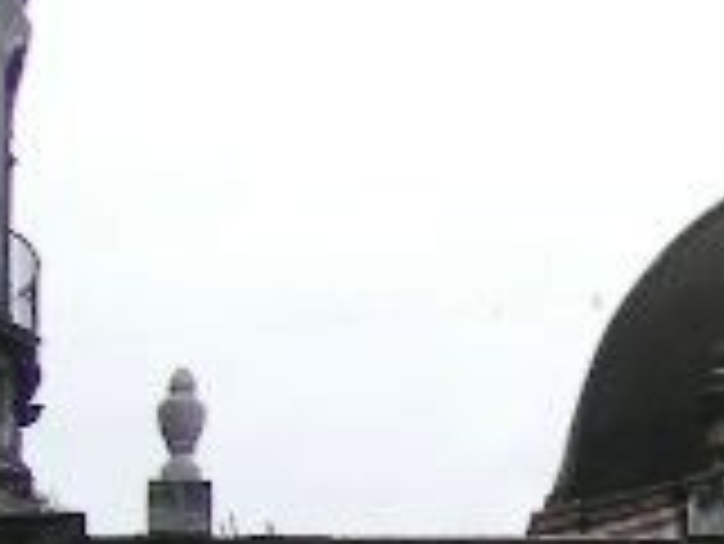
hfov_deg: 8.6
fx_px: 4647
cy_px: 935
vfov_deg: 6.6
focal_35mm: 222
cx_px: 1300
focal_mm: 5.7
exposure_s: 1/264
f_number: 5.7
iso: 50
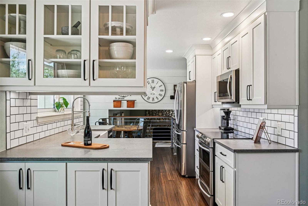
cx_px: 154
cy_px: 103
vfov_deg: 47.9
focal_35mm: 27
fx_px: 231
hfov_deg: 67.4
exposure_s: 1/15
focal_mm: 27
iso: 400
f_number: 10
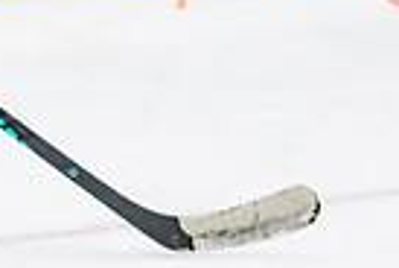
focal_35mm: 649
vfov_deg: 2.1
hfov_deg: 3.2
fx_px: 7209
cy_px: -103
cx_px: -295
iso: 2000
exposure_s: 1/640
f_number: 3.2
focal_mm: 102
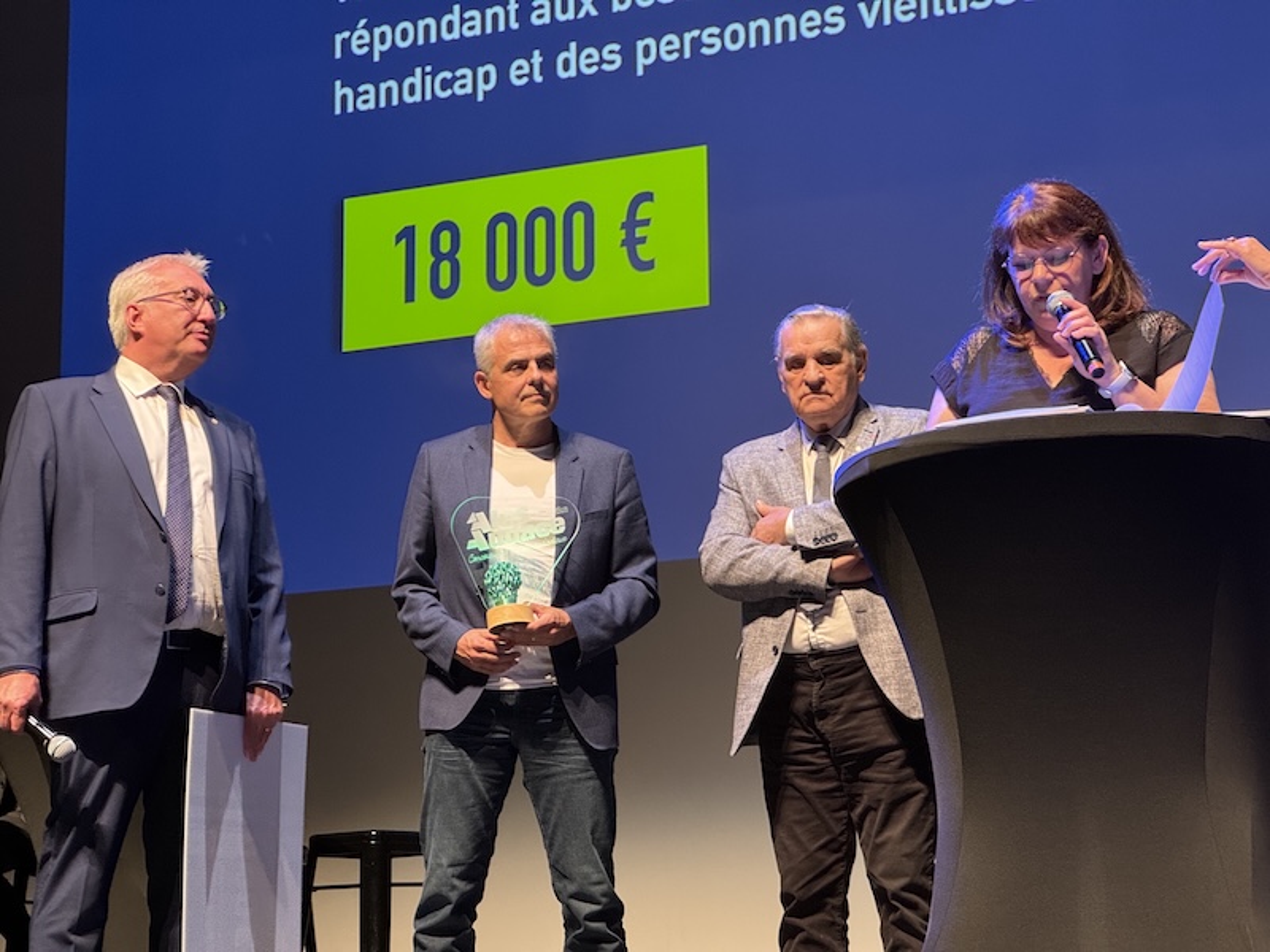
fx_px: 2825
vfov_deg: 19.1
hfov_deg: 25.3
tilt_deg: +11.6
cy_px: 476
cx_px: 635
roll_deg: +0.9
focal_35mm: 77
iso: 200
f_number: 2.8
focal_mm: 9
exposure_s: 1/50
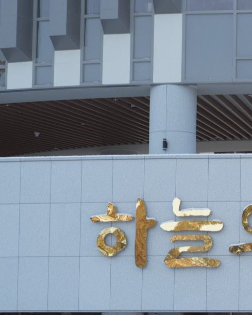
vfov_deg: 11.2
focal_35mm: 172
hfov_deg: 8.8
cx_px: 330
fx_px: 1603
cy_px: 225
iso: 100
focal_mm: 70
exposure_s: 1/200
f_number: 4
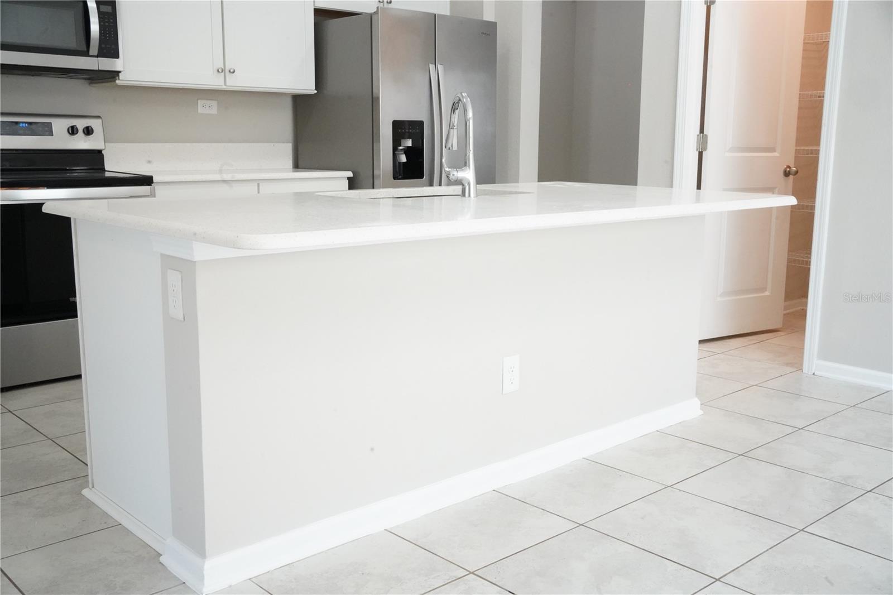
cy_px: 298
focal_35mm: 35
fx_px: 868
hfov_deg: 54.4
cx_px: 446
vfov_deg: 37.8
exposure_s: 1/60
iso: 12800
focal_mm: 35
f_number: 18
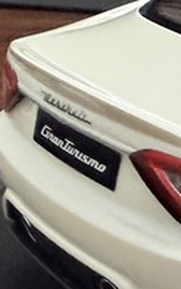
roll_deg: -2.1
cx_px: 371
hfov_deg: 11.6
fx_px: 795
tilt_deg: -18.6
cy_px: 79
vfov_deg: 20.4
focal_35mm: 101
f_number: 2.2
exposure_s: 1/60
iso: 400
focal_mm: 2.22
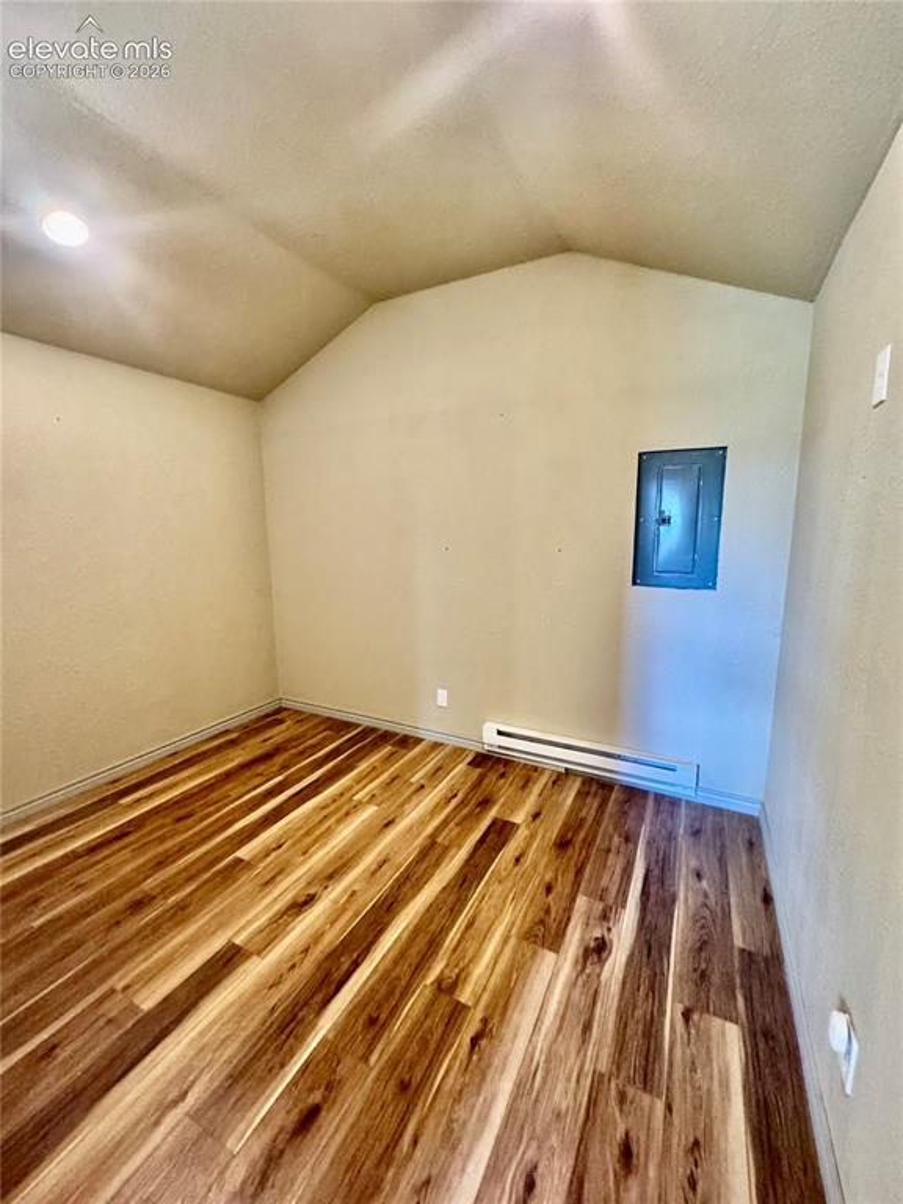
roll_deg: +0.7
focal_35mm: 14
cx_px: 452
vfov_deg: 102.1
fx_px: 487
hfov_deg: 85.7
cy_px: 602
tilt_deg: -9.2
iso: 640
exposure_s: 1/59
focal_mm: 2.22
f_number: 2.2
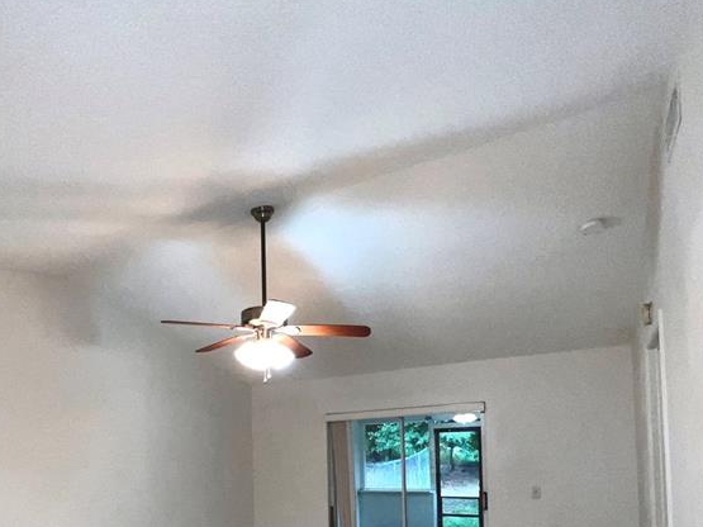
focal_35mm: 24
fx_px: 487
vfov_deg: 51.7
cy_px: 450
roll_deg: +1.2
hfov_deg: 70.7
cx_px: 272
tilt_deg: +1.6
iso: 100
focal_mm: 1.57
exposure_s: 1/60
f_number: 1.8
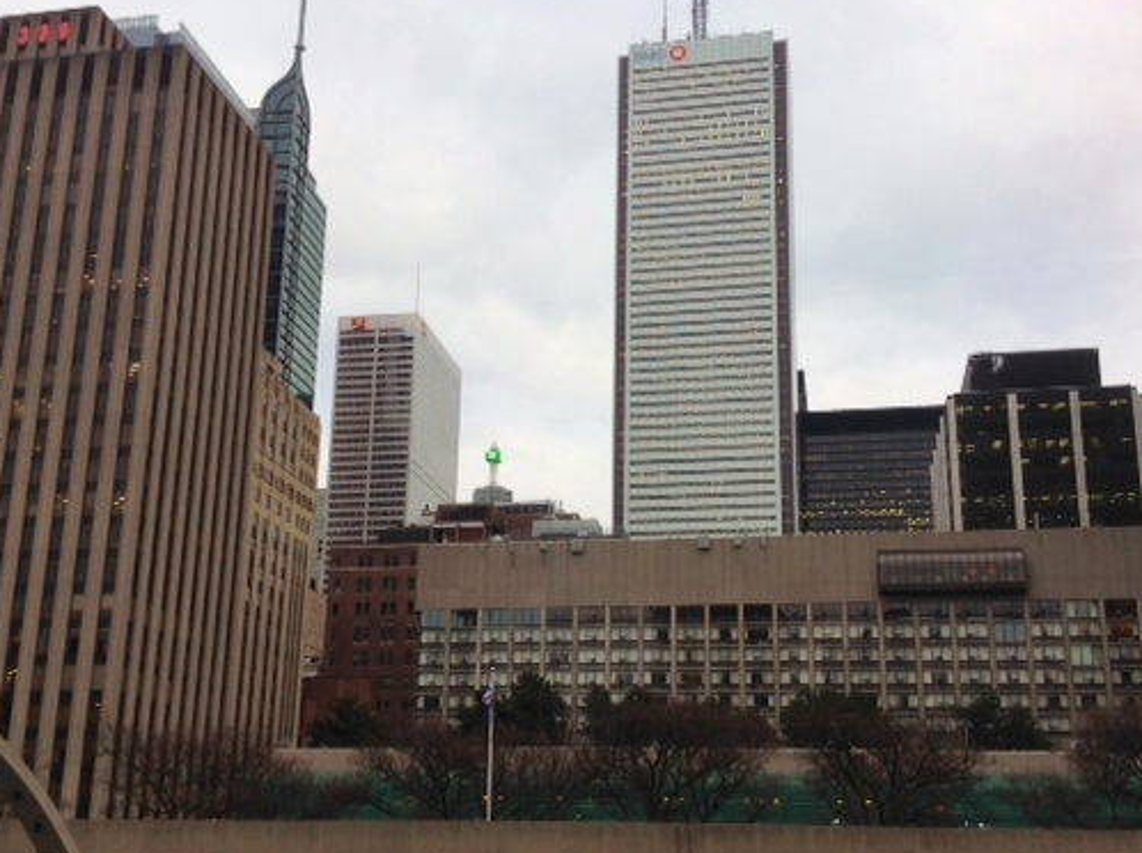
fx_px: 1482
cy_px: 479
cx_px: 573
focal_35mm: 45
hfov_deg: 42.1
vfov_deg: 32.1
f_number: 2.4
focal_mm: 4.28
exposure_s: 1/131
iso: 50
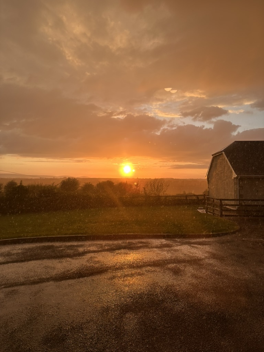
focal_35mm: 24
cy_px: 176
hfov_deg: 56.8
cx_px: 132
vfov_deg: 71.6
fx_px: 244
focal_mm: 6.86
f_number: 1.78
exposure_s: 1/773
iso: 80
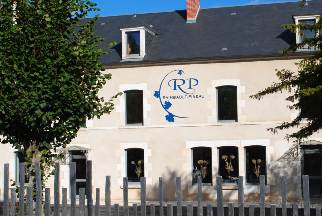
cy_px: 108
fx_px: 564
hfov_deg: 31.7
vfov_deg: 21.6
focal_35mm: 63
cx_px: 201
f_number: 10
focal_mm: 26
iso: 110
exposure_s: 1/250
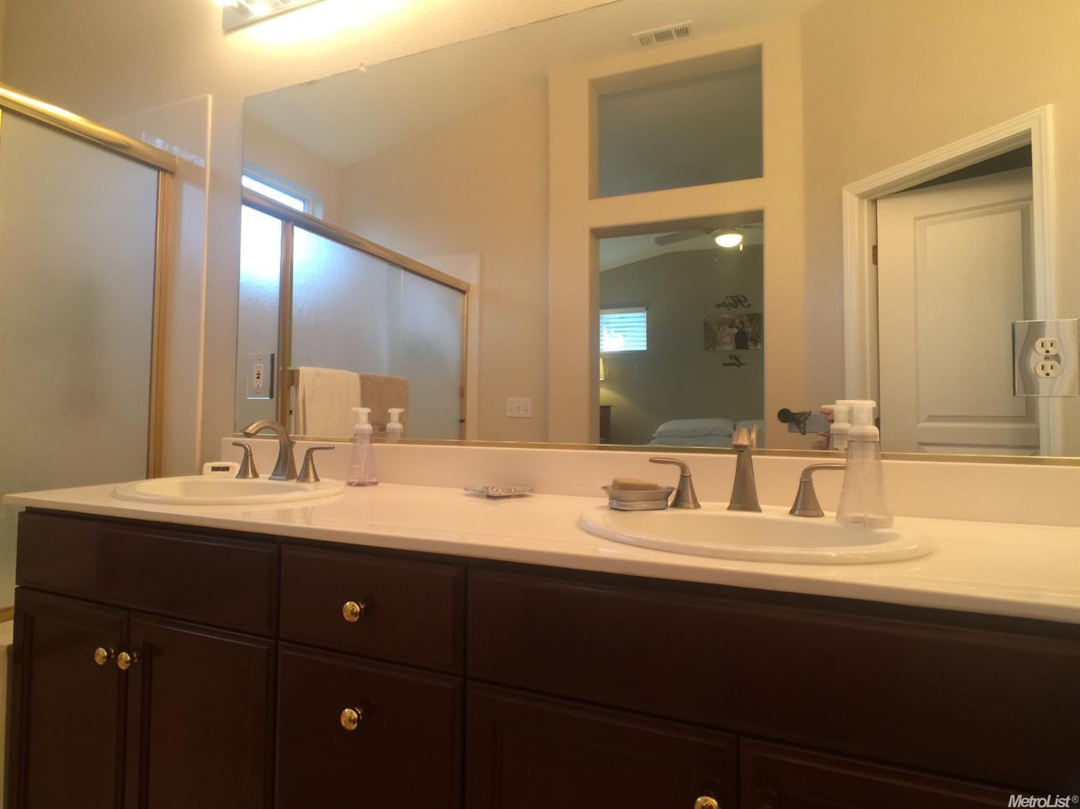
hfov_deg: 61.7
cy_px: 404
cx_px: 540
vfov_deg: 48.2
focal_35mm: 29
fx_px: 904
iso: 32
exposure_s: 1/15
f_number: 2.2
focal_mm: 4.15
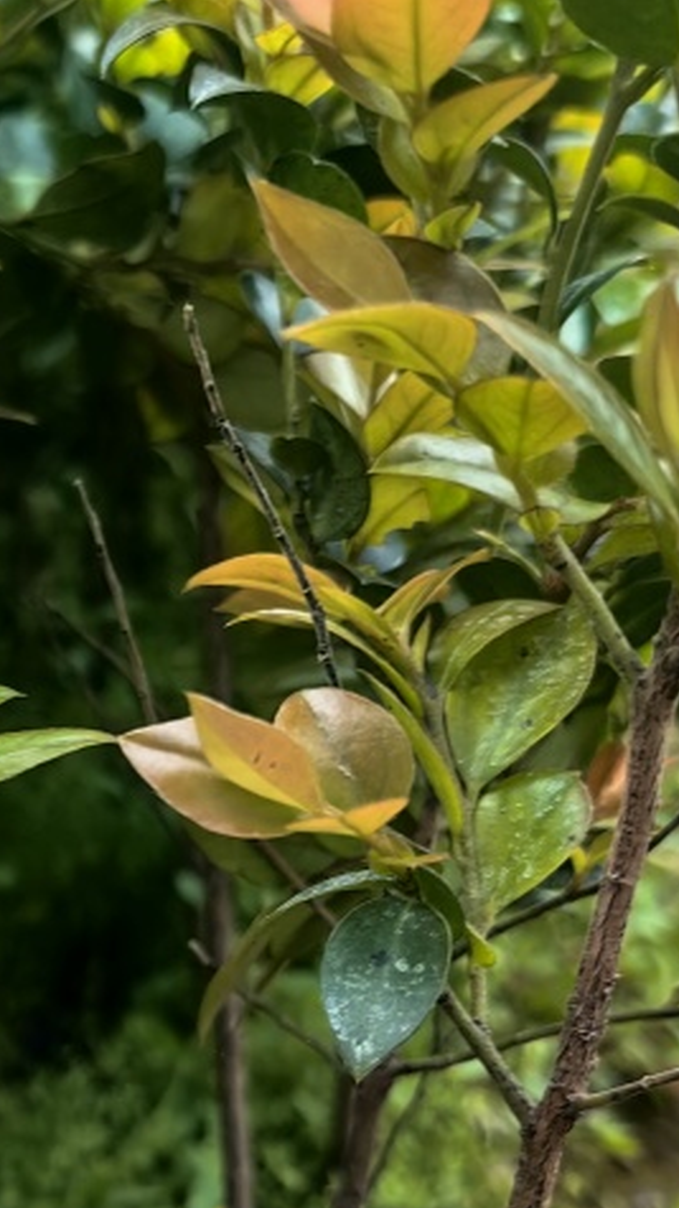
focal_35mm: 66
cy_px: 935
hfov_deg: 17.2
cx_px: -198
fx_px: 2114
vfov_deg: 31.2
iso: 64
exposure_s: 1/100
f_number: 2
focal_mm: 5.75
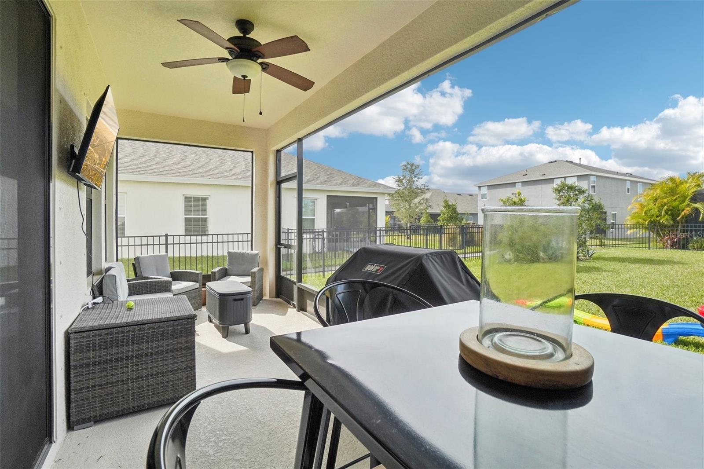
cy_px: 234
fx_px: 293
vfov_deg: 77.3
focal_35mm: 15
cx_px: 352
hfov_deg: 100.4
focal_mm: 10
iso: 400
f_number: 8
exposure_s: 1/250
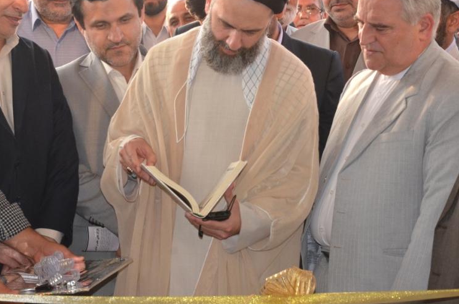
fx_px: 1527
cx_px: 232
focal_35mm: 120
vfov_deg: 11.4
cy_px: 122
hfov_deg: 17.1
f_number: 10
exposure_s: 1/250
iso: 1600
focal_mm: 58
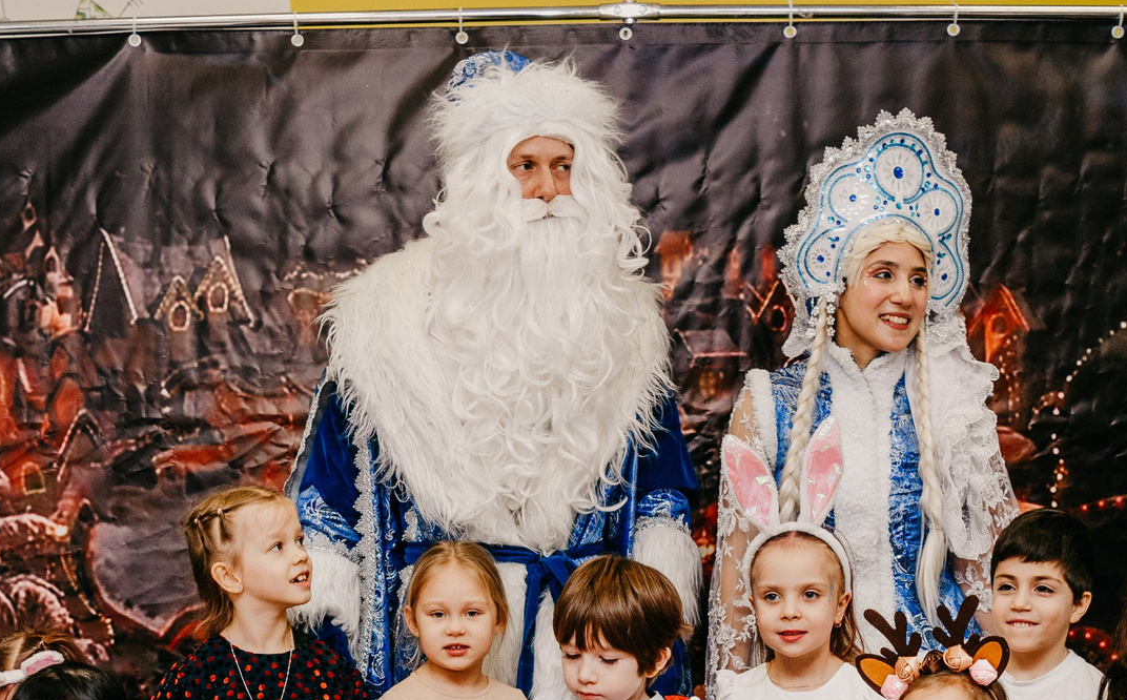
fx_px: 1870
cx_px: 605
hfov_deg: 33.5
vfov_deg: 19.6
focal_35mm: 61
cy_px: 899
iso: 250
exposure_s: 1/160
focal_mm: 24
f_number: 4.5
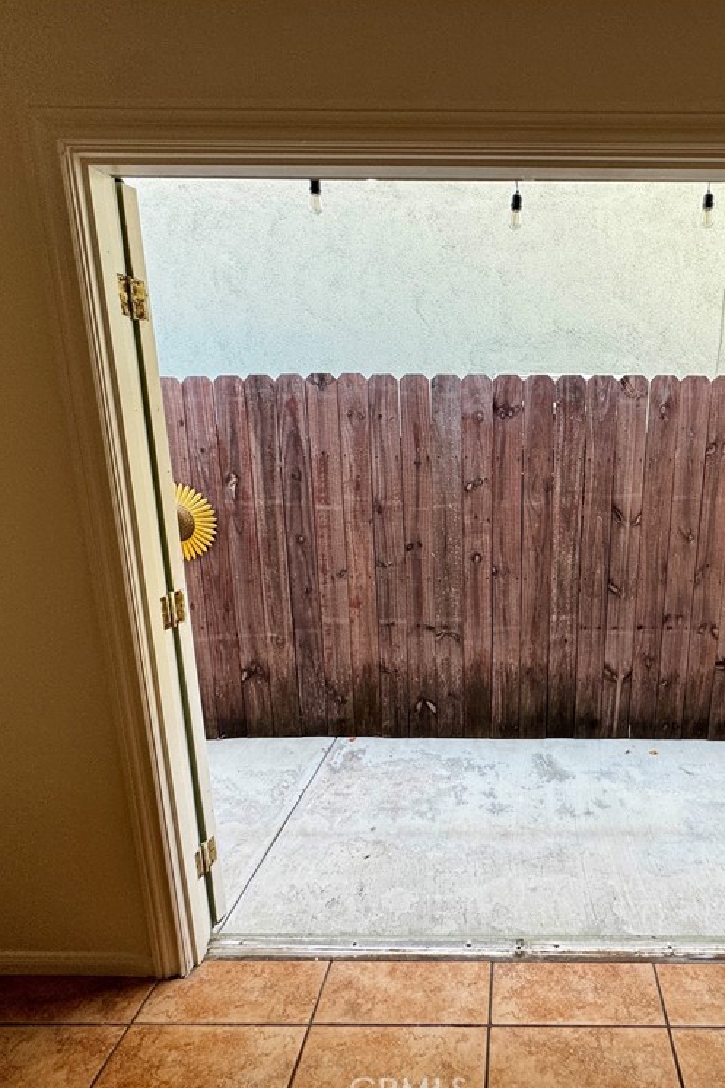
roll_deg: -1.3
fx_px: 604
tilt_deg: -13.8
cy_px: 551
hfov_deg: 59.5
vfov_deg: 84.0
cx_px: 518
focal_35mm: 20
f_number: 2.2
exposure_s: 1/120
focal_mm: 2.22
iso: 125
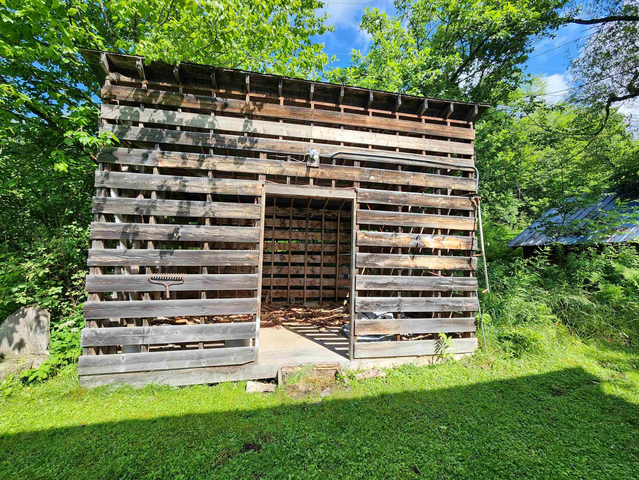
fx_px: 240
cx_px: 320
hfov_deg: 106.2
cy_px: 240
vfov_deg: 89.9
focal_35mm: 13
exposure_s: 1/703
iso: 50
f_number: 2.2
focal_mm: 2.2
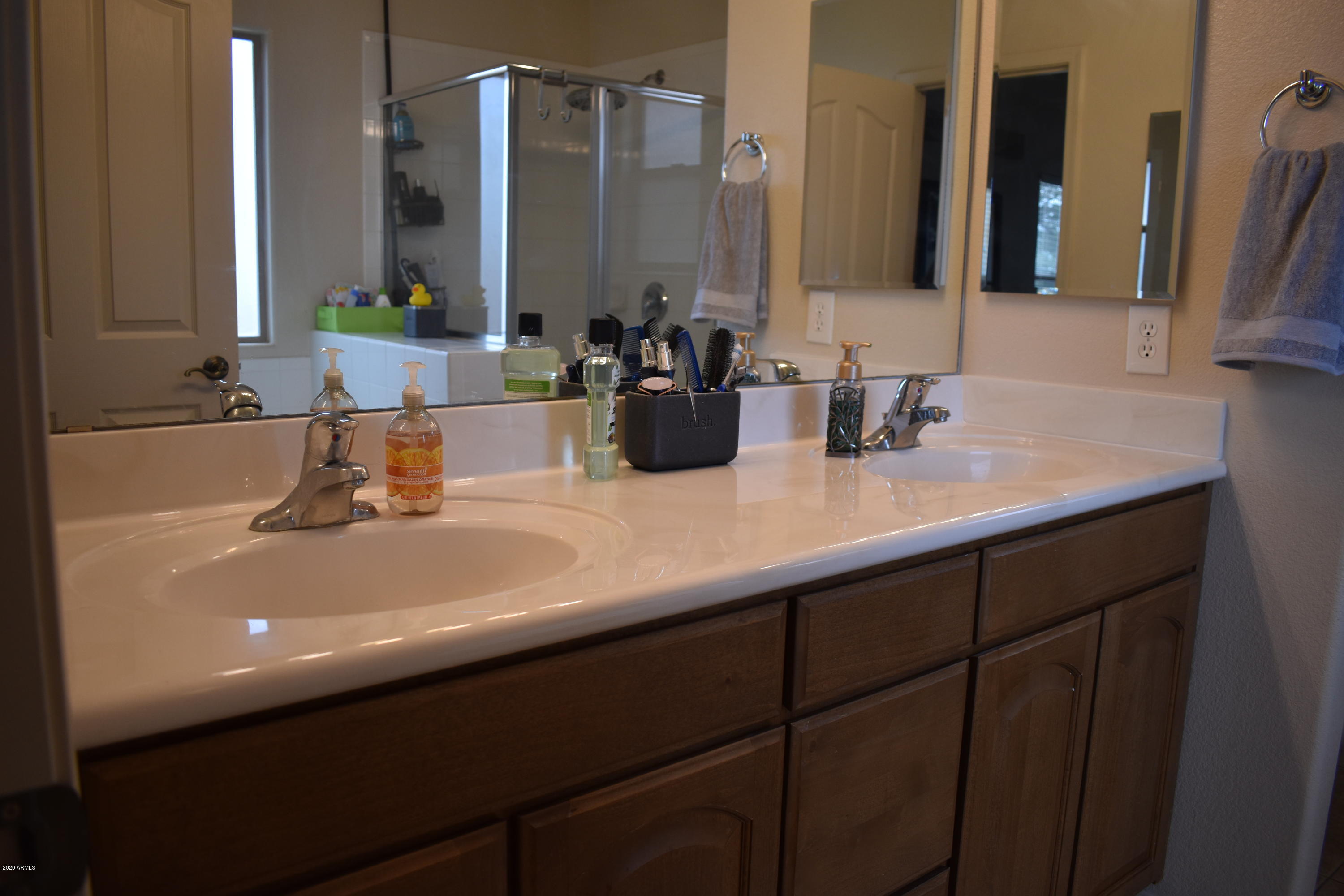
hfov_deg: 67.4
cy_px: 448
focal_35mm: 27
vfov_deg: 47.9
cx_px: 672
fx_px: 1008
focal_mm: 18
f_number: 4.5
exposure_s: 1/250
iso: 400
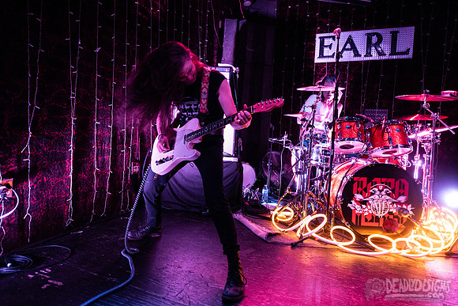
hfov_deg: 69.8
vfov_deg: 50.0
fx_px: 327
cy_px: 142
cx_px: 212
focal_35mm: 26
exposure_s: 1/160
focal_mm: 24
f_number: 3.2
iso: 3200
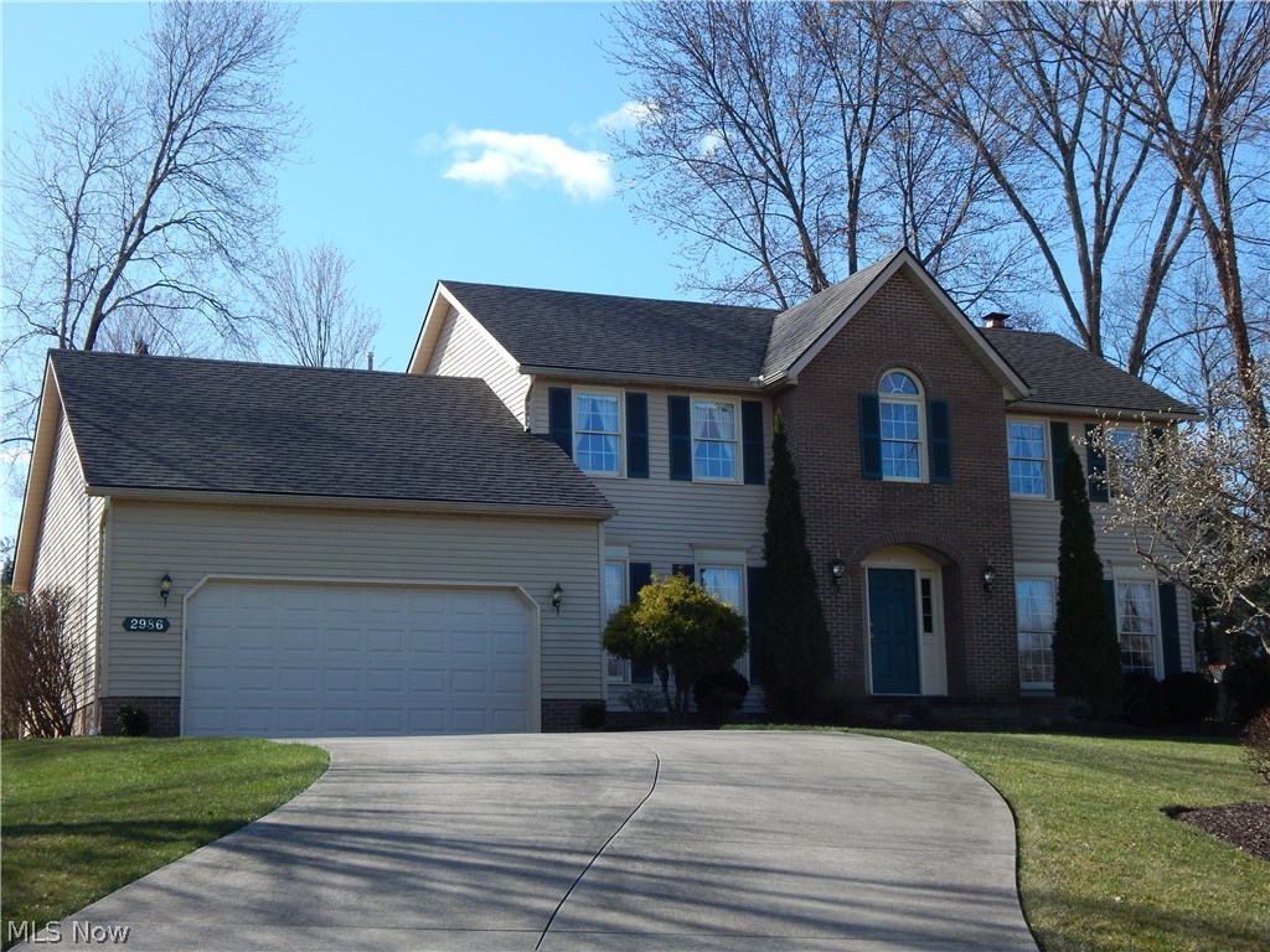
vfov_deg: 27.0
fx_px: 1981
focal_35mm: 54
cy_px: 476
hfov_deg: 35.5
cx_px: 635
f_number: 3.8
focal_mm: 9.7
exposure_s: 1/800
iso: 125
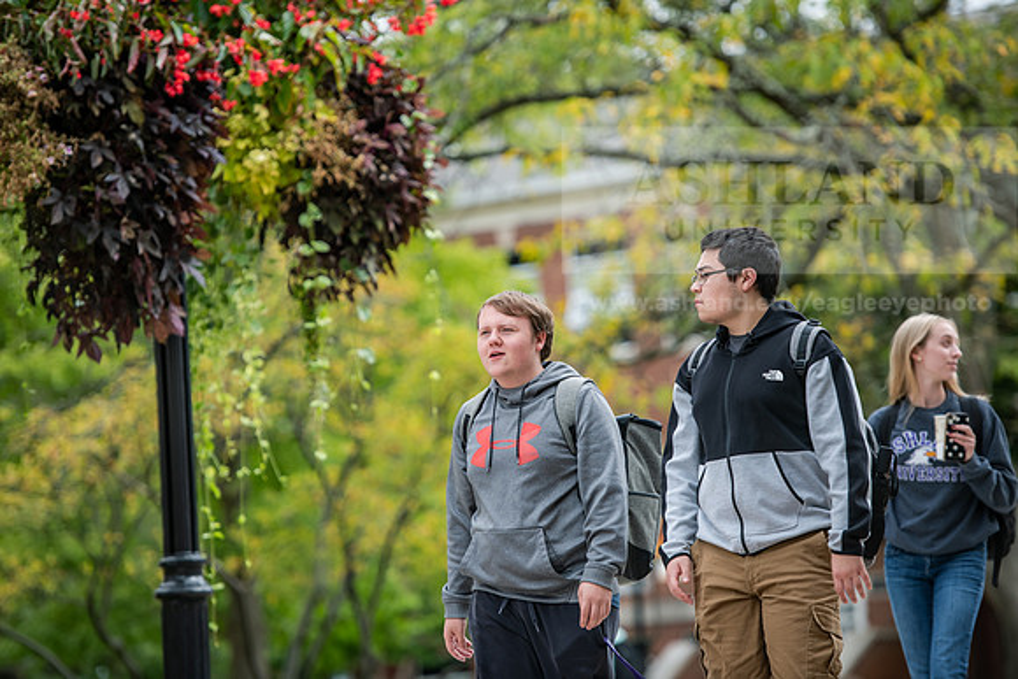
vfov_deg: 8.1
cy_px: 340
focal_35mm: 170
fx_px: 4808
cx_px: 509
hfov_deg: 12.1
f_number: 3.2
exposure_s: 1/500
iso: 125
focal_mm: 170
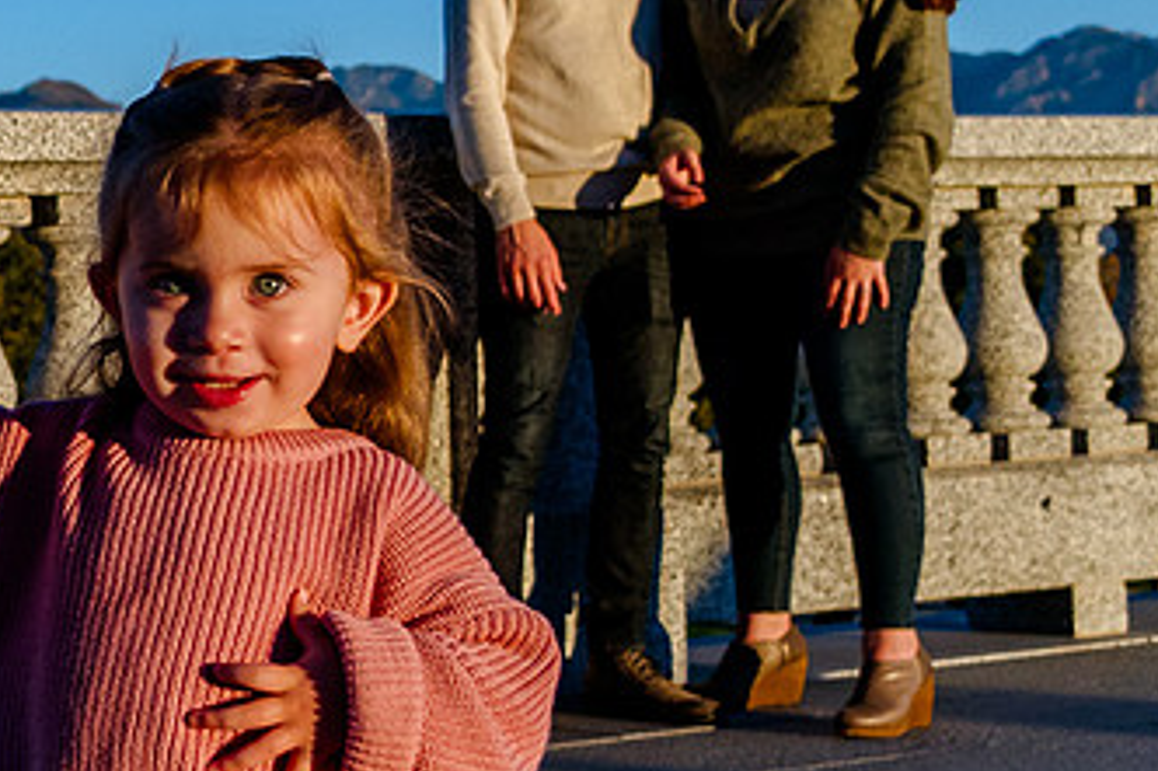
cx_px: -479
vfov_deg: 14.8
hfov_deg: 19.8
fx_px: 2958
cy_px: 304
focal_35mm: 92
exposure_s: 1/5000
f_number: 4
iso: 500
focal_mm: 24
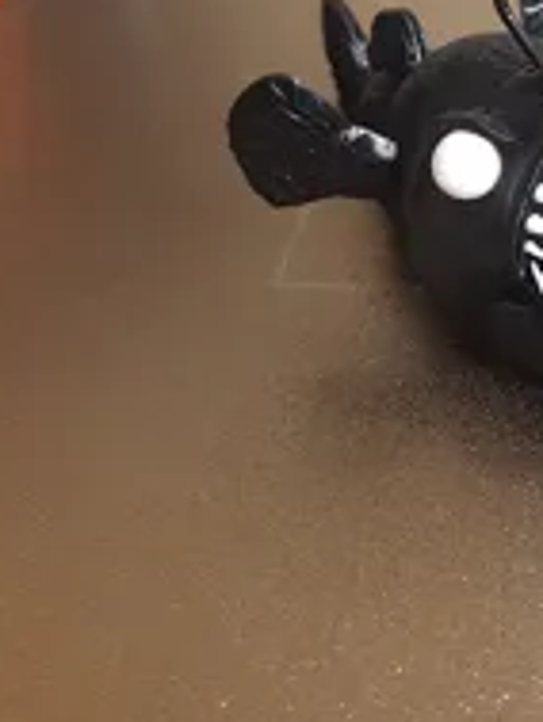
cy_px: 107
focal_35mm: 55
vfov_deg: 33.5
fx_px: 1149
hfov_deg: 25.4
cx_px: 532
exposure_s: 1/25
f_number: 1.7
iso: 250
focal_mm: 4.2
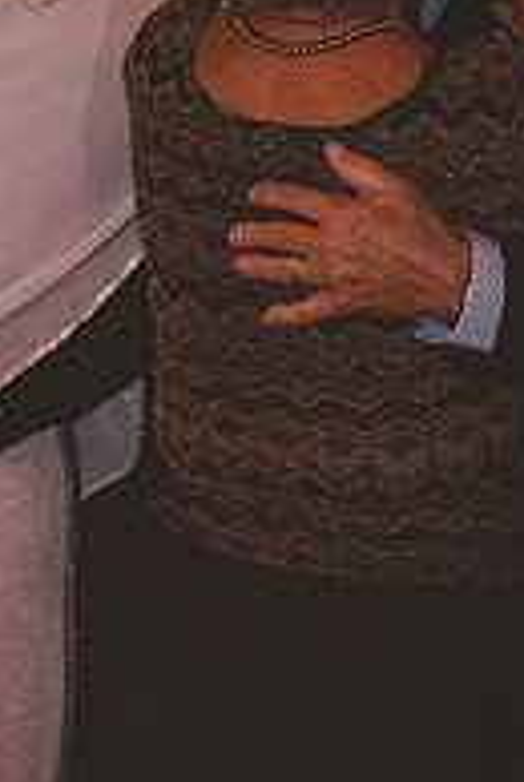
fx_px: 5286
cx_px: 278
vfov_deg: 8.4
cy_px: 85
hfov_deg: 5.7
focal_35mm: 243
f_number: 4.5
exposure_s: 1/60
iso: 6400
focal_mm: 70
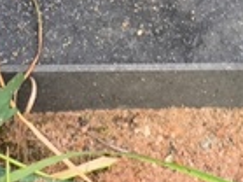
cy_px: -275
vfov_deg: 5.0
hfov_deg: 6.9
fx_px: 2020
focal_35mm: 288
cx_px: 261
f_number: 1.7
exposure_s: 1/60
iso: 64
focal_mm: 4.71
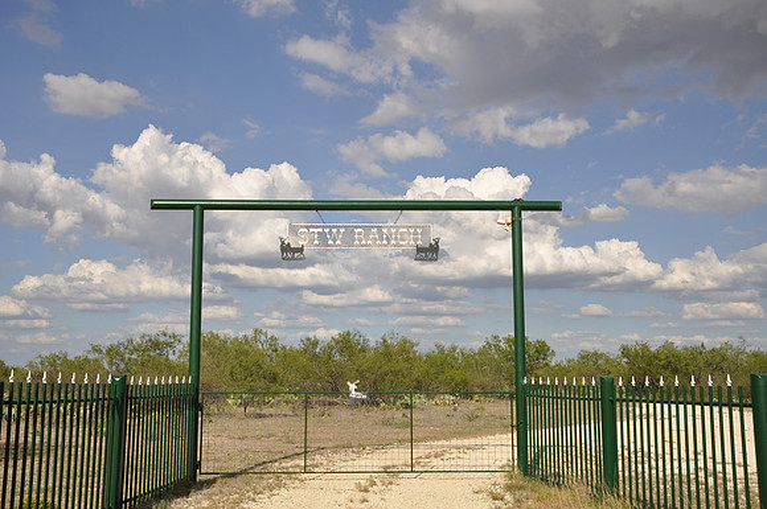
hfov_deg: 49.6
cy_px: 254
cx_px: 384
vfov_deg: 34.1
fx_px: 830
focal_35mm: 39
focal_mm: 26
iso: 200
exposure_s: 1/250
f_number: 8
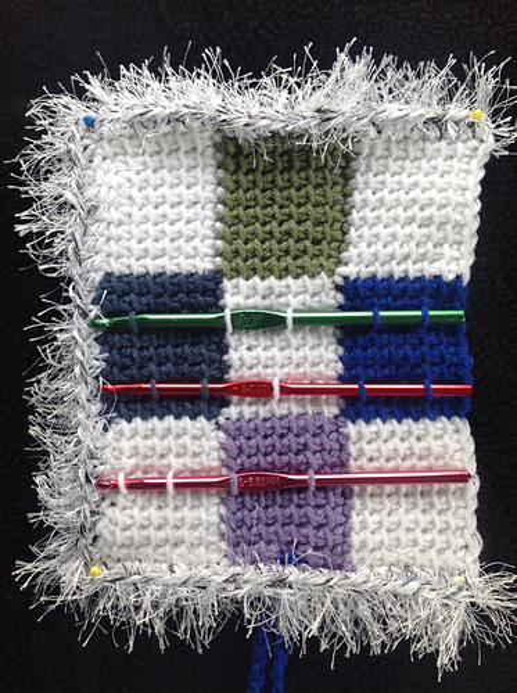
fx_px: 699
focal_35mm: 35
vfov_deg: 52.7
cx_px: 258
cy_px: 346
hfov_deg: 40.6
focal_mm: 4.28
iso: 64
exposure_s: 1/120
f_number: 2.4
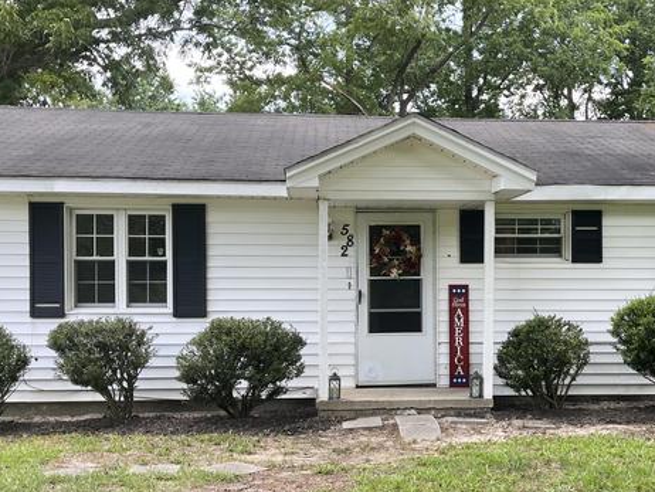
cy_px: 293
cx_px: 410
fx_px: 909
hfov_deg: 39.4
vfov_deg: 30.2
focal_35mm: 48
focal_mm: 5.1
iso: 50
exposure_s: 1/413
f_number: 1.6
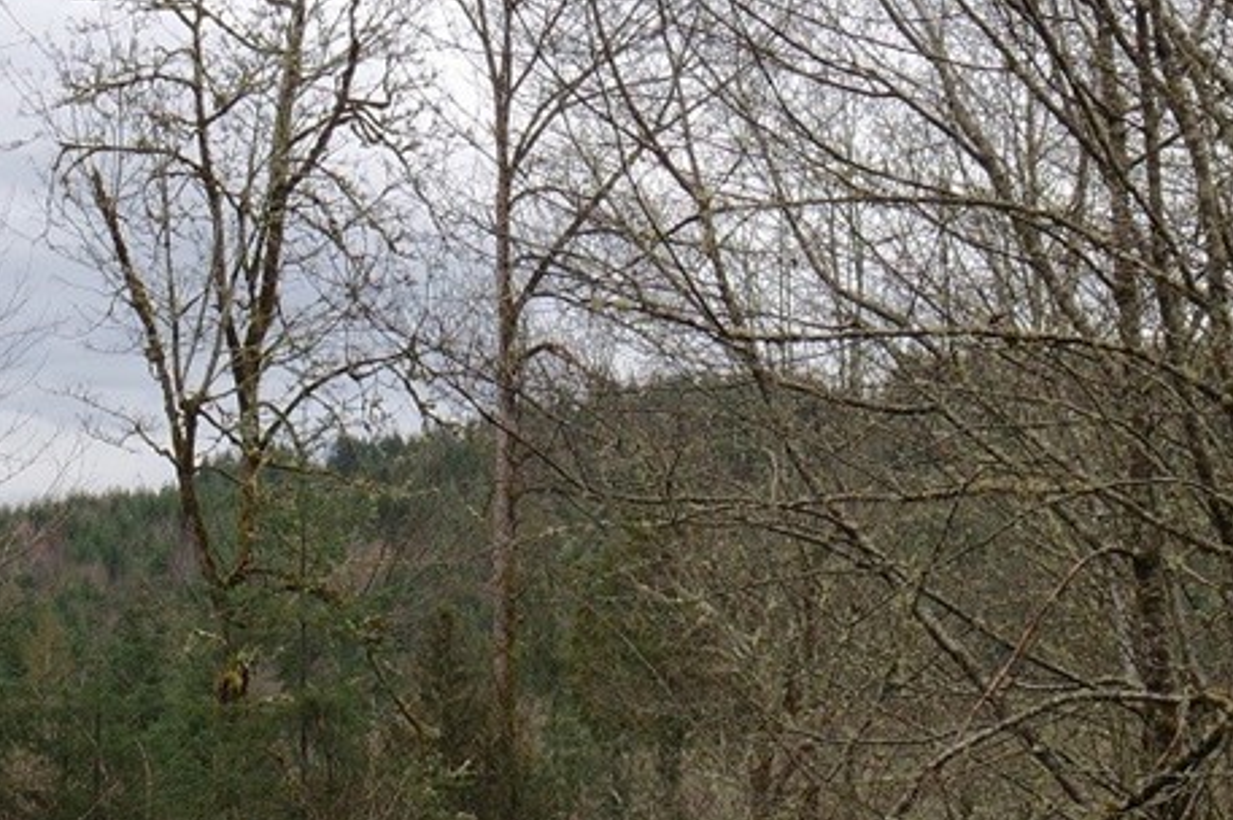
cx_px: 548
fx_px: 3012
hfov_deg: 23.1
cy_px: 353
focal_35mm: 88
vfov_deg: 15.5
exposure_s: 1/160
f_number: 6.3
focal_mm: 14
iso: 200
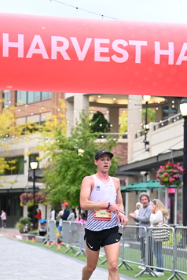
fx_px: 840
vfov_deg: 18.8
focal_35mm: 108
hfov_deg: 12.7
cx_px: 132
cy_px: 199
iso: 1600
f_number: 2.8
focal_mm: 70
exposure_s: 1/800
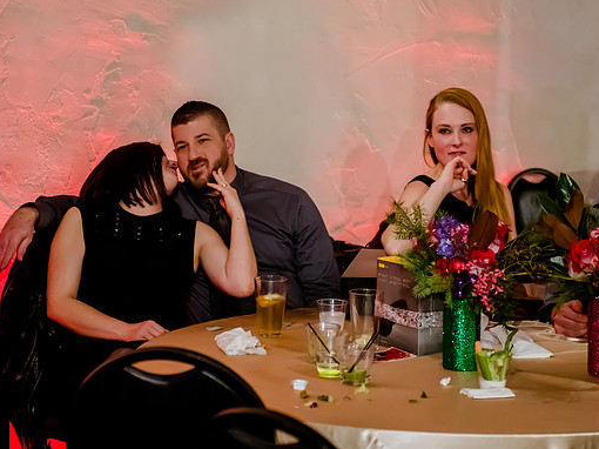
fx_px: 1730
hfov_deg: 19.6
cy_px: 201
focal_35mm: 100
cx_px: 305
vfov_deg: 14.8
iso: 5000
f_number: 2.8
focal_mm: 70
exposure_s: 1/200
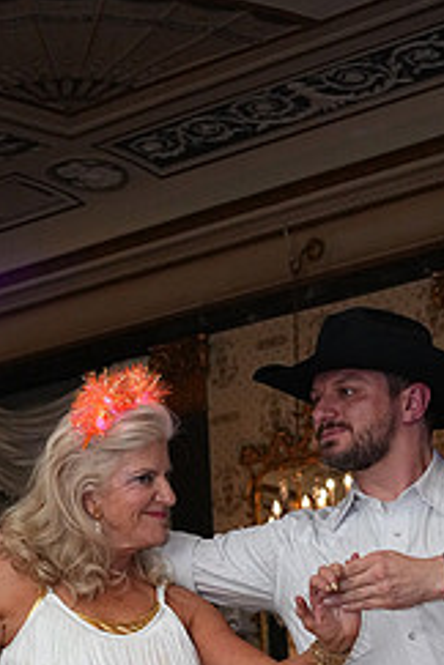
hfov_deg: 12.2
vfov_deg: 17.4
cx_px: 262
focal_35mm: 112
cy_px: 788
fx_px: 2072
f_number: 5
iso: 5000
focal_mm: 47
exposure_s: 1/200
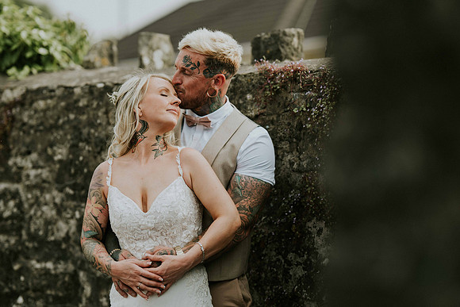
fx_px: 1196
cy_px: 146
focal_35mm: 94
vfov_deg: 14.6
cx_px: 212
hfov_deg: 21.8
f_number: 1.8
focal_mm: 85
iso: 64
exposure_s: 1/1600
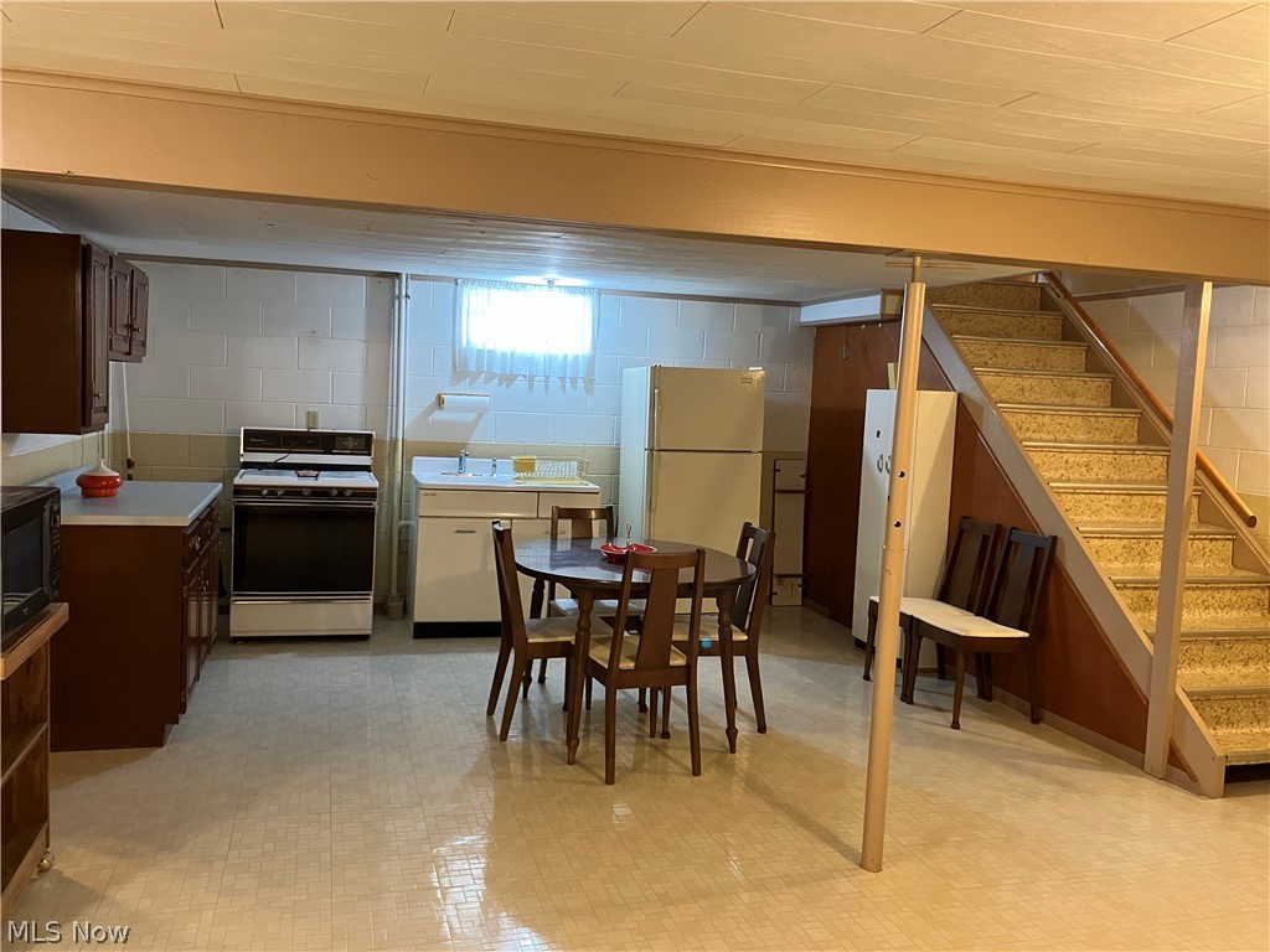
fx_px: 1027
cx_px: 635
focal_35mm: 28
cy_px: 476
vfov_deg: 49.7
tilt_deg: -4.7
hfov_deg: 63.4
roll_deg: -1.9
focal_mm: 3.99
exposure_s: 1/60
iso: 200
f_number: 1.8
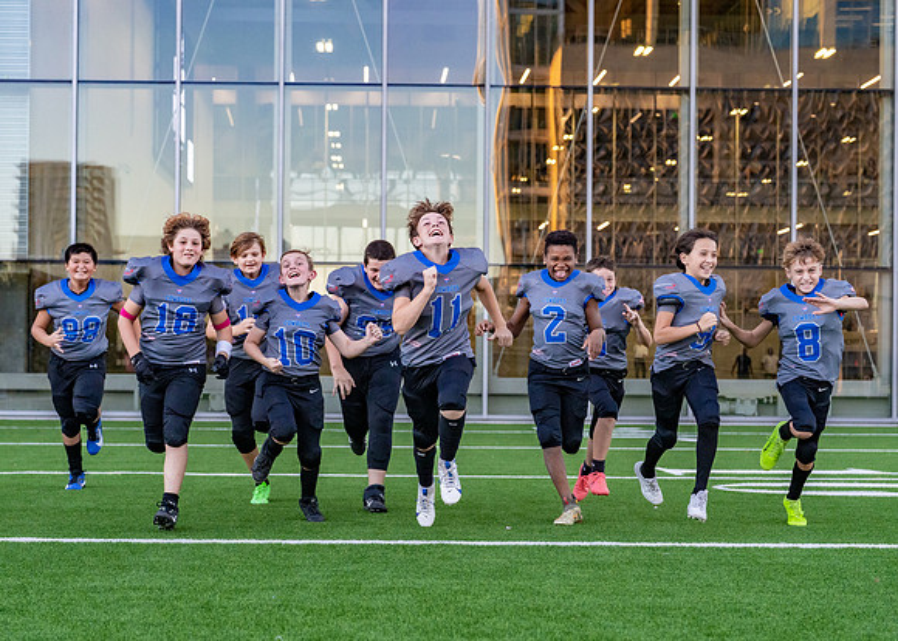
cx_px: 384
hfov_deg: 30.5
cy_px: 376
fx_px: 1645
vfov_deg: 22.0
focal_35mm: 65
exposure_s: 1/1250
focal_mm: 50
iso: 2500
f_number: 3.2
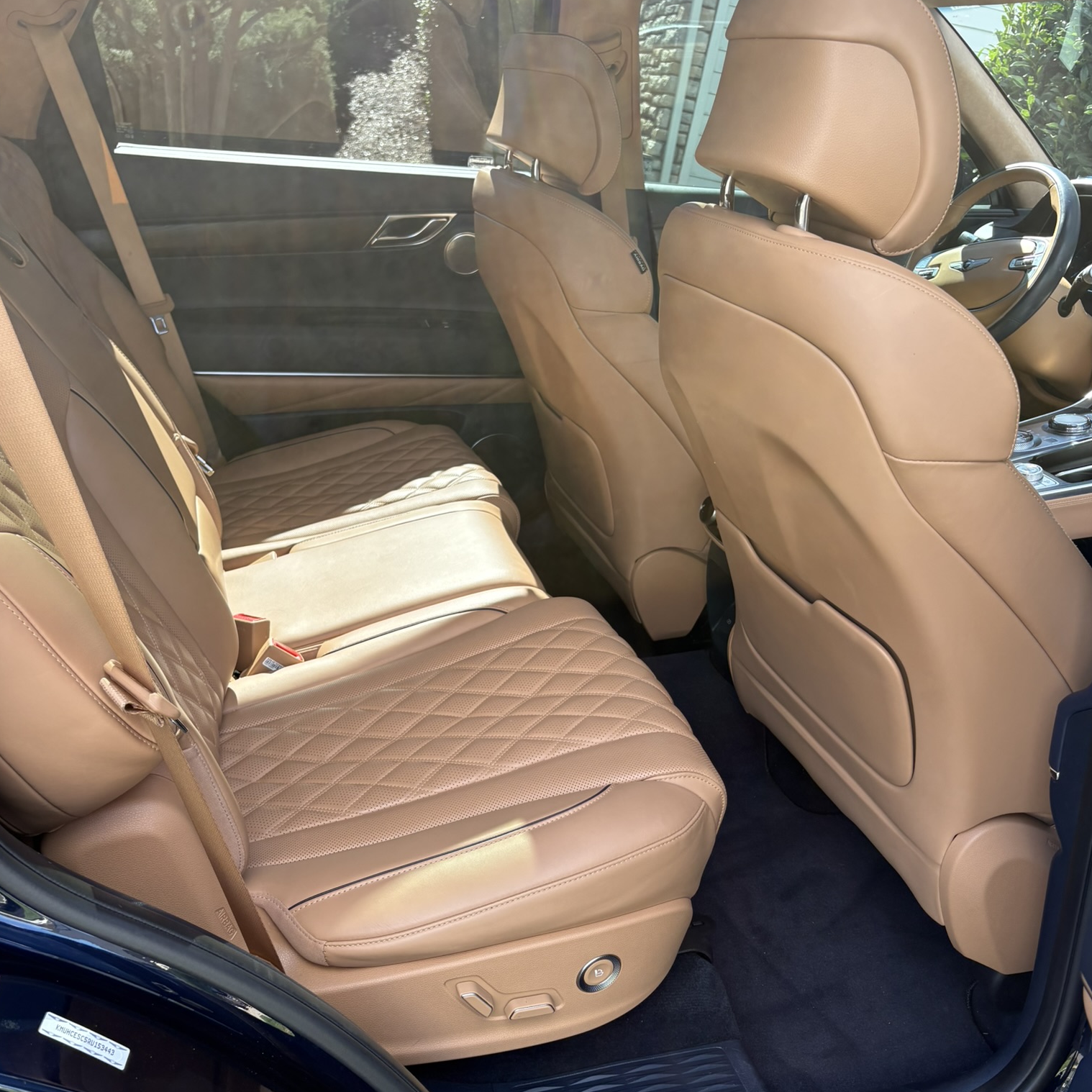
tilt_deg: -21.0
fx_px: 1106
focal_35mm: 31
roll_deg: -12.3
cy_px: 588
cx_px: 543
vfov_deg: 52.5
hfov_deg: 52.5
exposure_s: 1/348
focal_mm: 5.96
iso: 64
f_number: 1.6
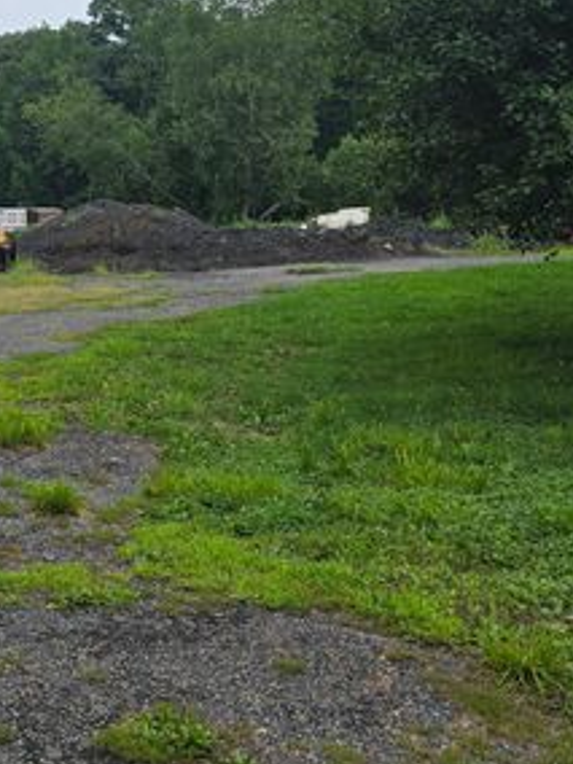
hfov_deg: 26.1
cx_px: 48
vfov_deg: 35.0
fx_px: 1192
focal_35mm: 54
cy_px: 222
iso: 12
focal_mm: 6.3
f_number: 1.7
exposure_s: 1/369
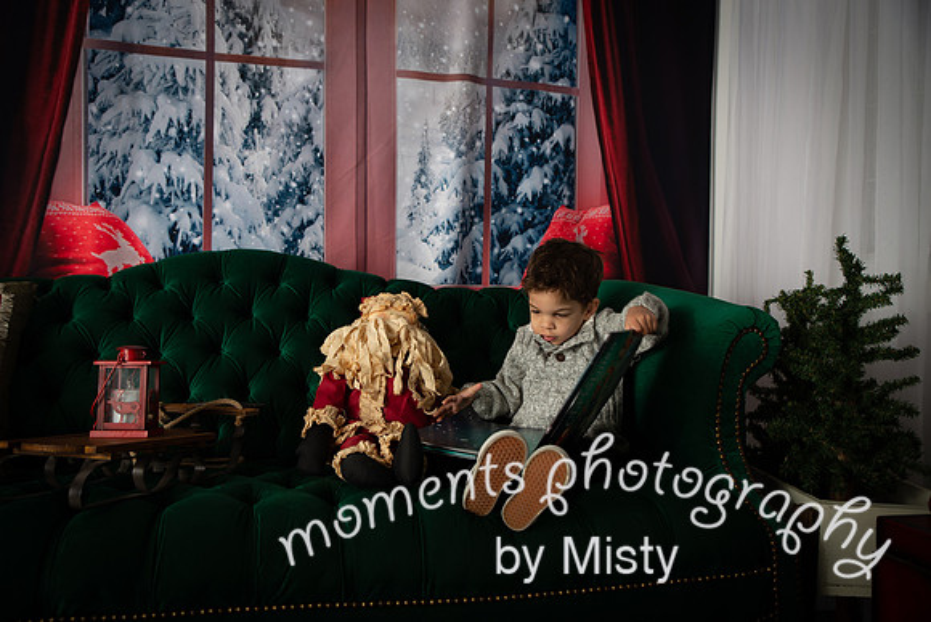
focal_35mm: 31
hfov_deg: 60.3
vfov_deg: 42.3
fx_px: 802
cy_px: 311
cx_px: 466
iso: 100
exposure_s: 1/160
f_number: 3.5
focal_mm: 31
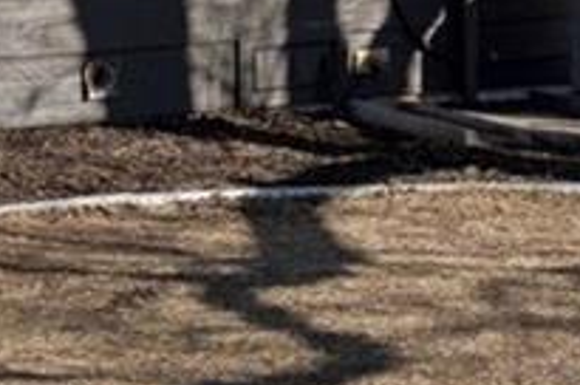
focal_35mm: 258
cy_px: -377
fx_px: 4150
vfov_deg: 5.2
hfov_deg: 8.0
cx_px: 204
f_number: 9
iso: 400
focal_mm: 33
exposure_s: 1/1250
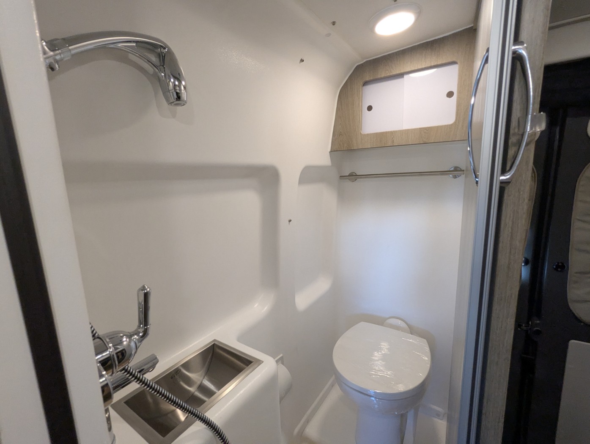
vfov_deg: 78.2
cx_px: 295
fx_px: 273
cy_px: 222
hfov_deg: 94.4
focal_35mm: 16
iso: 382
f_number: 2.2
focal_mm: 2.35
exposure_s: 1/141
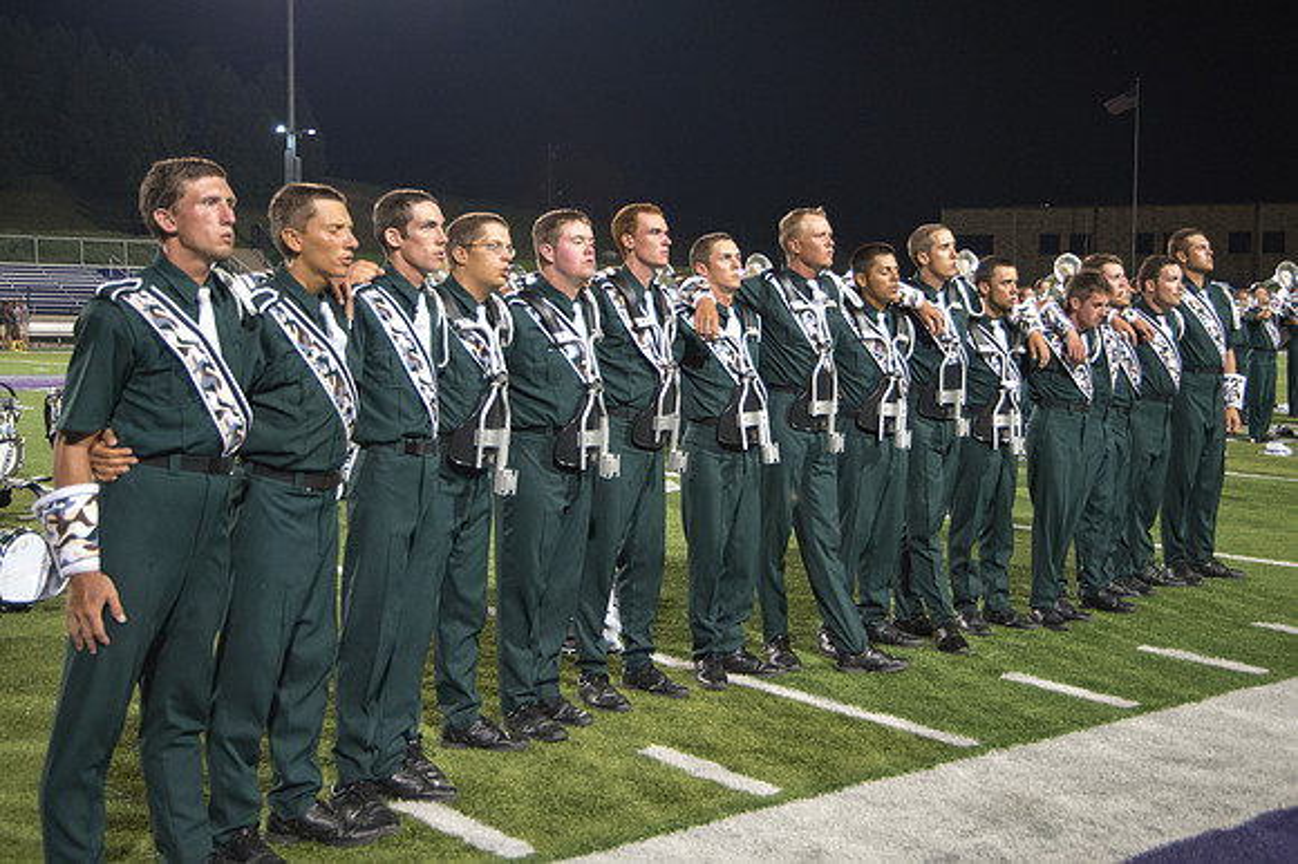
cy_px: 370
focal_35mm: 46
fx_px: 1658
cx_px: 713
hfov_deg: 42.7
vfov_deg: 29.2
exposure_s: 1/160
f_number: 4.2
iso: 4500
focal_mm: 40
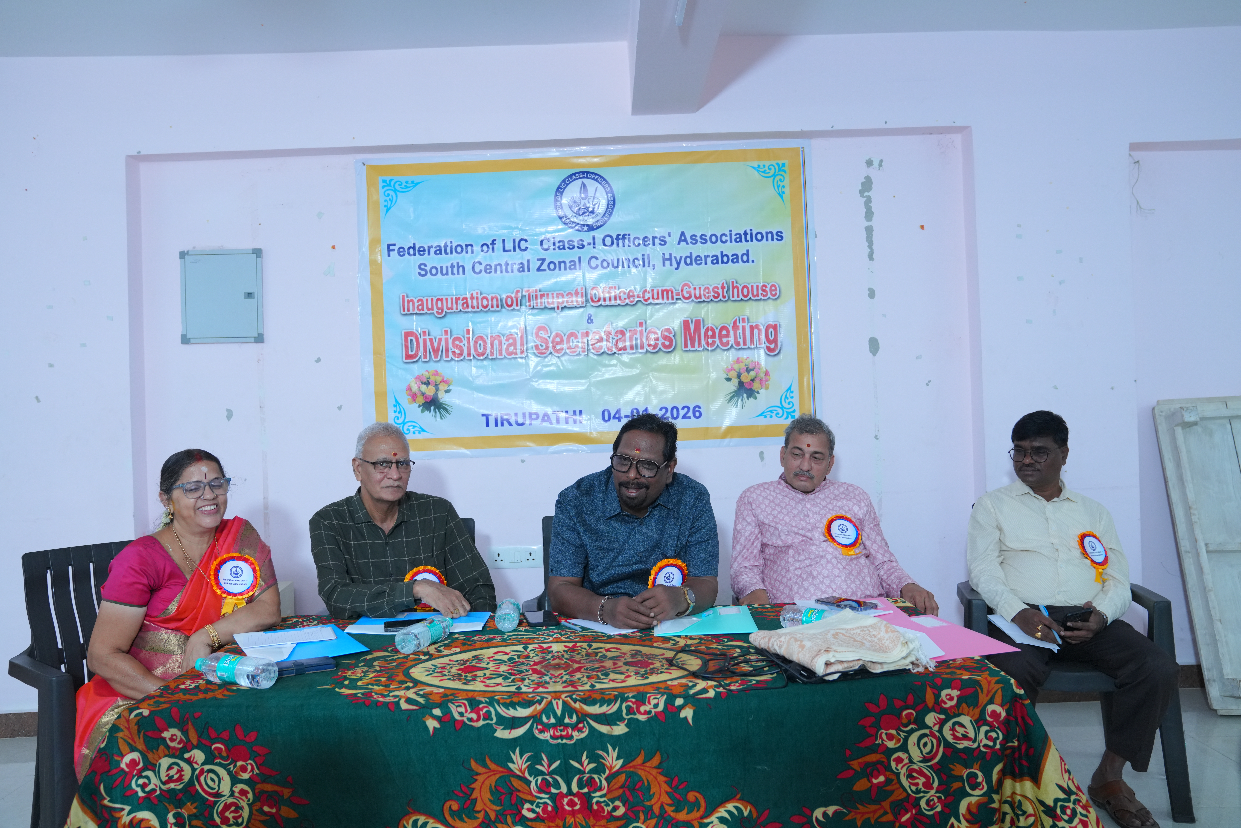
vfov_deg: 45.0
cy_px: 414
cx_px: 620
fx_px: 1000
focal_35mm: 29
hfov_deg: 63.7
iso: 1600
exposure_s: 1/200
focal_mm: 29
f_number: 4
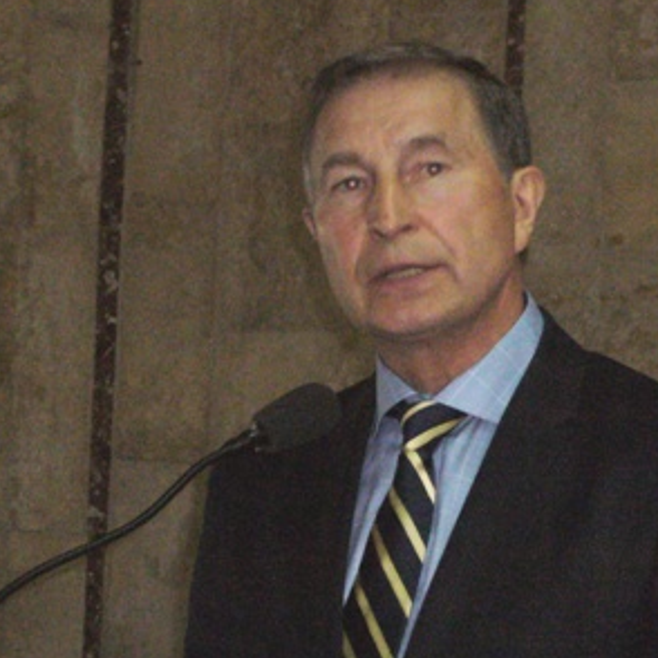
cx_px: 329
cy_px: 313
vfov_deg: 8.8
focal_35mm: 198
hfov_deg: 8.8
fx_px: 4258
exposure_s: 1/30
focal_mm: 17
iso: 400
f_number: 4.9
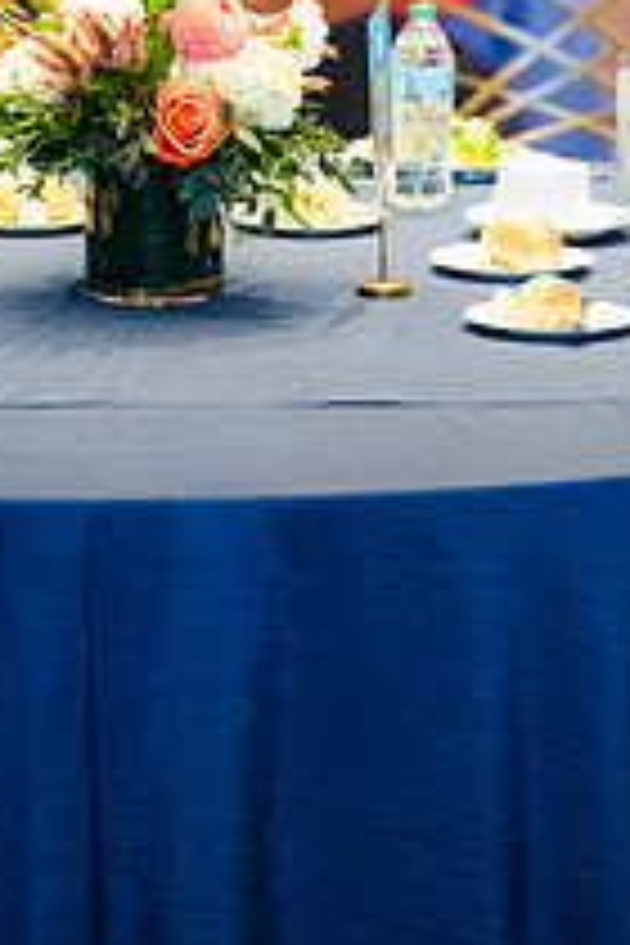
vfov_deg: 10.6
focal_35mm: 193
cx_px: 176
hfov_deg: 7.1
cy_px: -18
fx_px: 5066
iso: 6400
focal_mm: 90
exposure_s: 1/125
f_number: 2.8
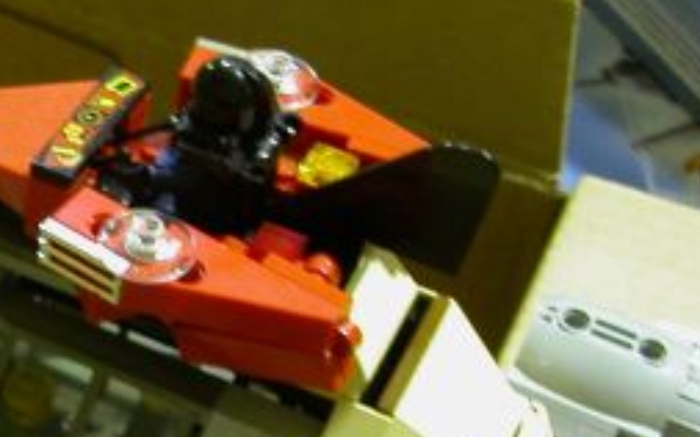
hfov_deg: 21.3
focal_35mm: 93
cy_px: 481
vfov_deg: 13.8
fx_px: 1774
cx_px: -44
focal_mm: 5.6
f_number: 2.7
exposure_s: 1/4.8
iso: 168
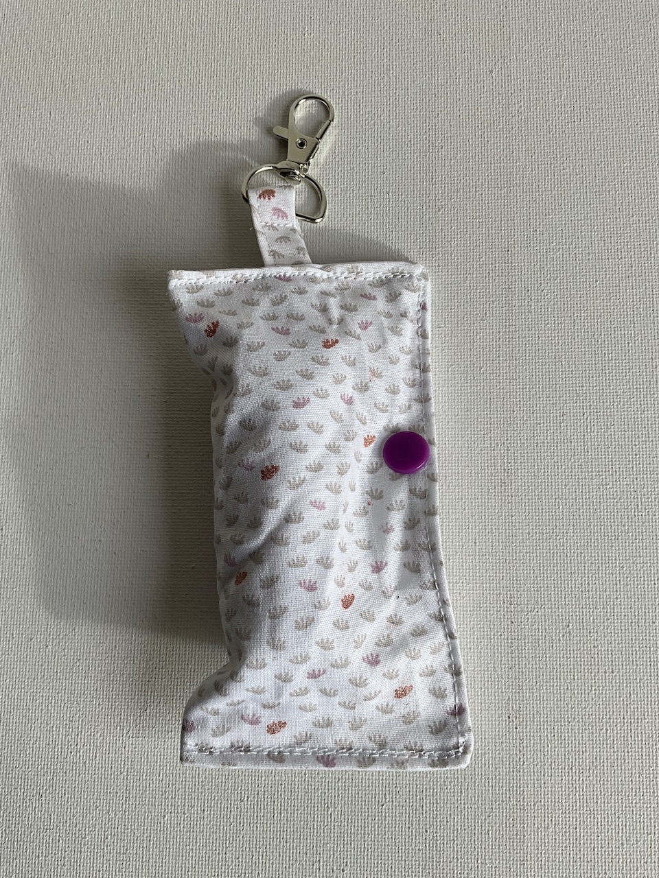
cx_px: 330
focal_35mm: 29
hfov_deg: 48.2
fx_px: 736
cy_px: 439
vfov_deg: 61.7
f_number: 1.8
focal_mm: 3
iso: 25
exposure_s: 1/406
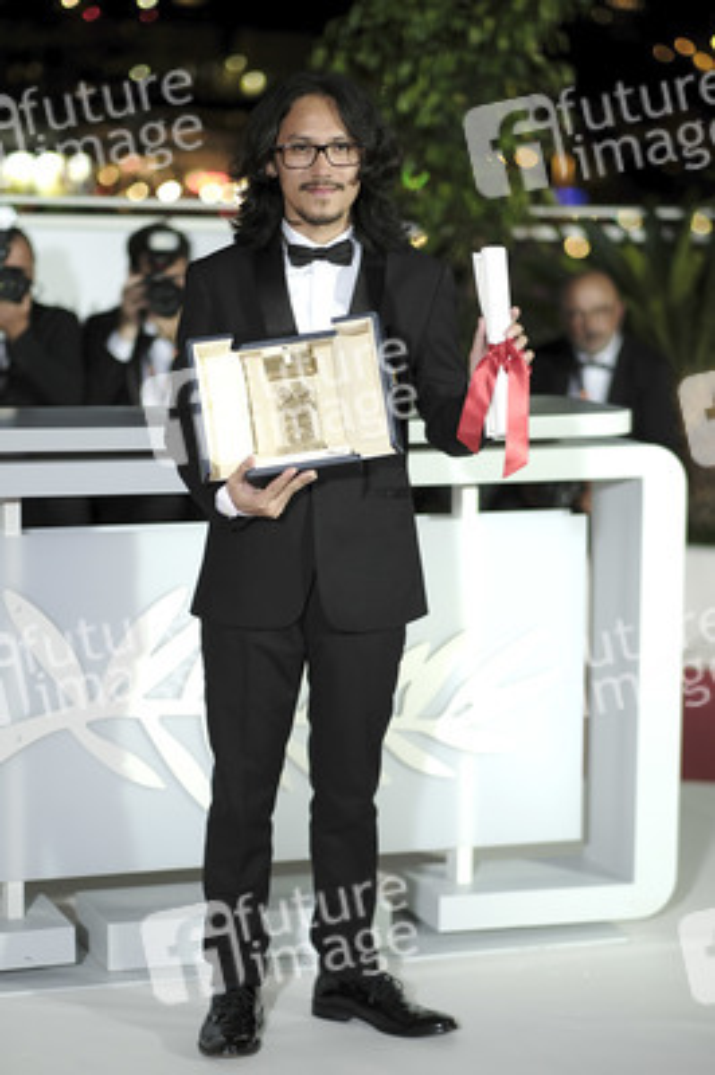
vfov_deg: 24.2
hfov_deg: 16.2
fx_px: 2507
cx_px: 358
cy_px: 538
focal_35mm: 84
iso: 500
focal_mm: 56
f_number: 1.2
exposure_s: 1/160
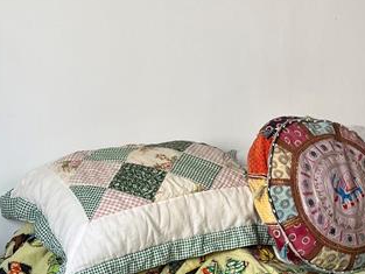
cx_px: 324
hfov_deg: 22.5
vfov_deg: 17.3
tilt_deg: -12.0
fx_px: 897
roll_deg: +0.7
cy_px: 178
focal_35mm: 85
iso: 80
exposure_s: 1/120
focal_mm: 5.1
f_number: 1.6
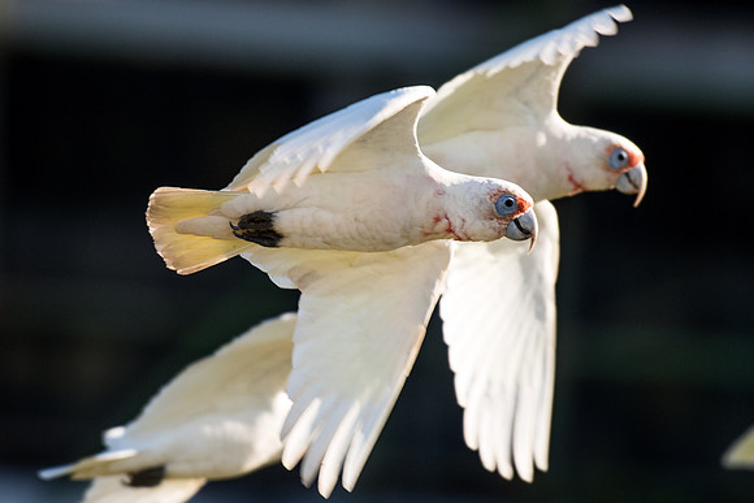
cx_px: 290
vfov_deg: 1.6
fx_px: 18042
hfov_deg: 2.4
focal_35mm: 861
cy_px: 277
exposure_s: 1/1000
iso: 400
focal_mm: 450
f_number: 5.6
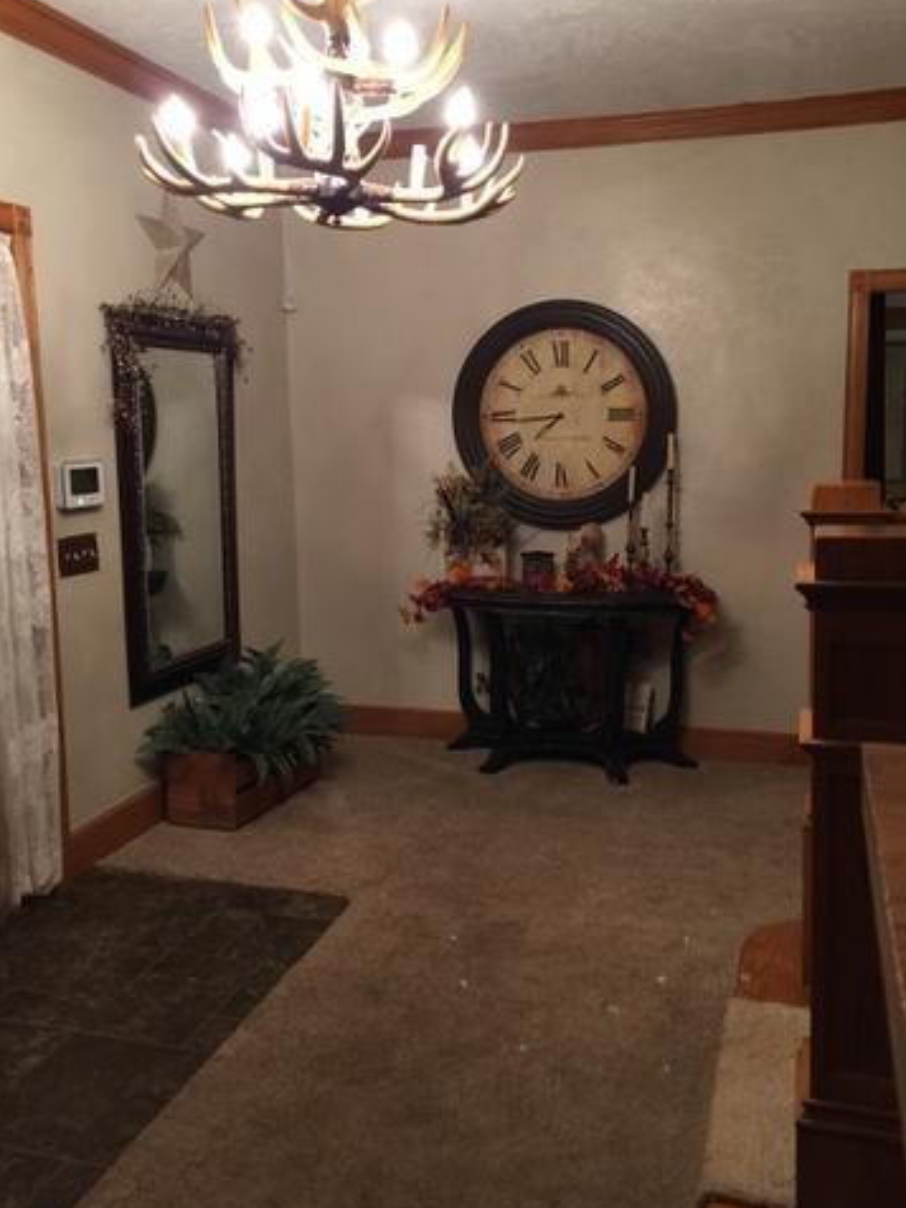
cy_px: 567
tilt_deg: -6.4
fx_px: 1117
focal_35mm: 32
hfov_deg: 44.2
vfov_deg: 56.8
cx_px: 452
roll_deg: +1.3
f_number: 2.2
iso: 100
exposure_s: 1/15
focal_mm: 4.15
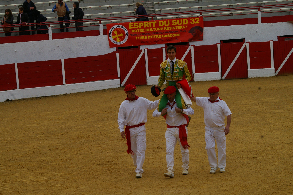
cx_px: 146
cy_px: 98
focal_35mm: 128
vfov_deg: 10.7
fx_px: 1037
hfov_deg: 16.1
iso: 400
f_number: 11
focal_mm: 85
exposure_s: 1/500
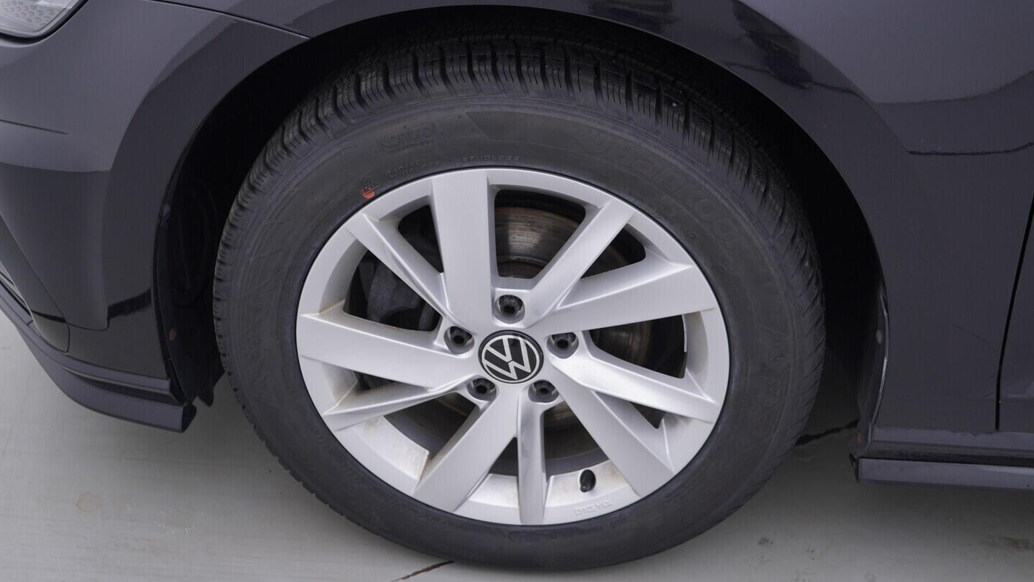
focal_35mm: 38
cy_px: 335
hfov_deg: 52.8
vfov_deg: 31.1
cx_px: 519
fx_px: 1042
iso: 125
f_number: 3.5
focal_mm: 24
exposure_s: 1/60
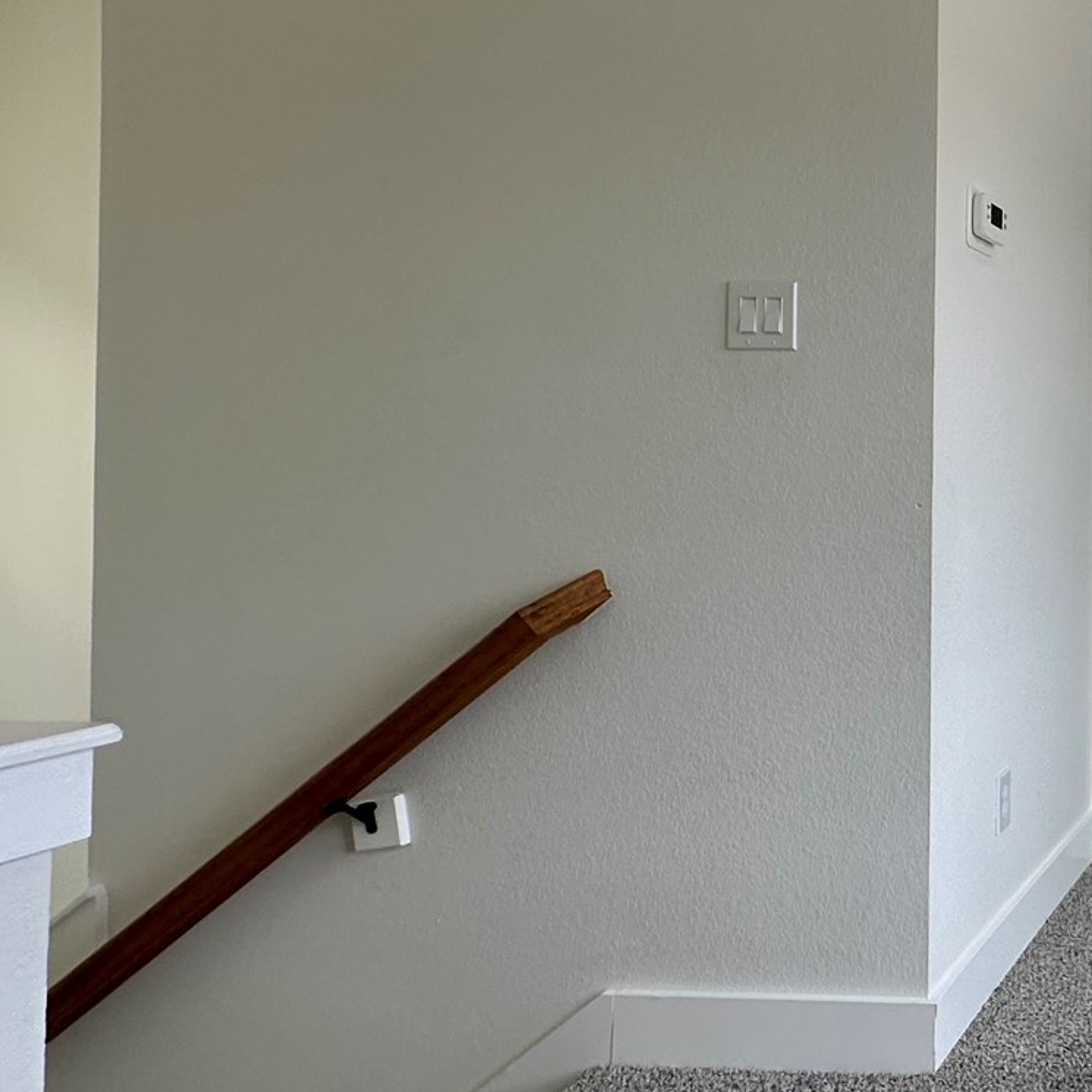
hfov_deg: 35.6
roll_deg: -1.2
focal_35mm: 34
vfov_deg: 48.2
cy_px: 444
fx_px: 1213
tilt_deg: +0.2
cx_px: 1370
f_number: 2.2
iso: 40
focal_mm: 2.22
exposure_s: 1/132
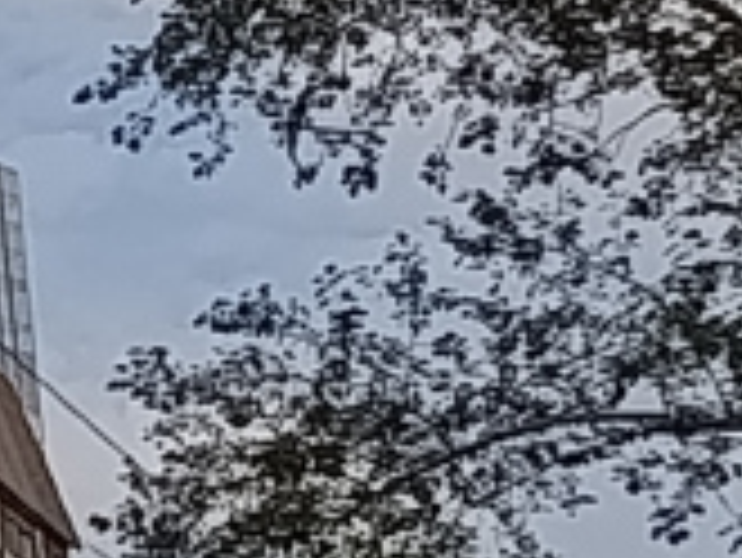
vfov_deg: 4.3
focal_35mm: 347
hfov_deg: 5.1
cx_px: -2172
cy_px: -110
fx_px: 7443
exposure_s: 1/900
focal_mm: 6.11
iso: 50
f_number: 1.7
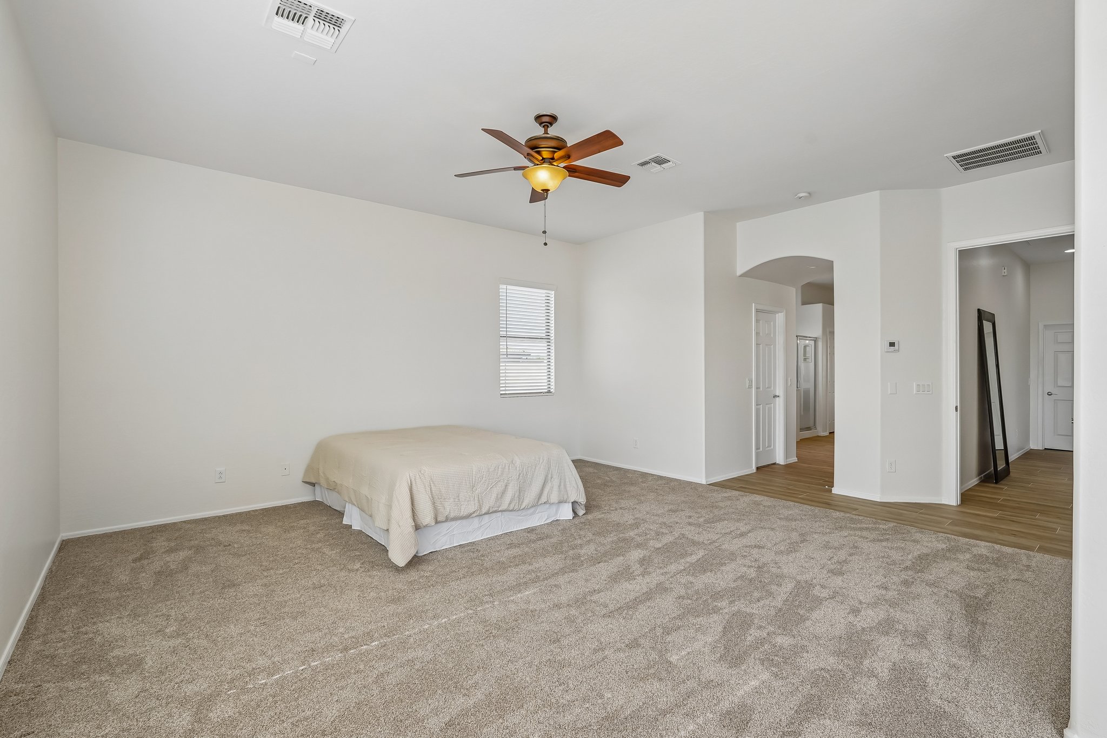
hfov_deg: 96.7
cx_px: 554
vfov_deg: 73.7
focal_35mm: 16
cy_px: 369
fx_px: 492
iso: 400
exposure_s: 1/160
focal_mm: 16
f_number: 8
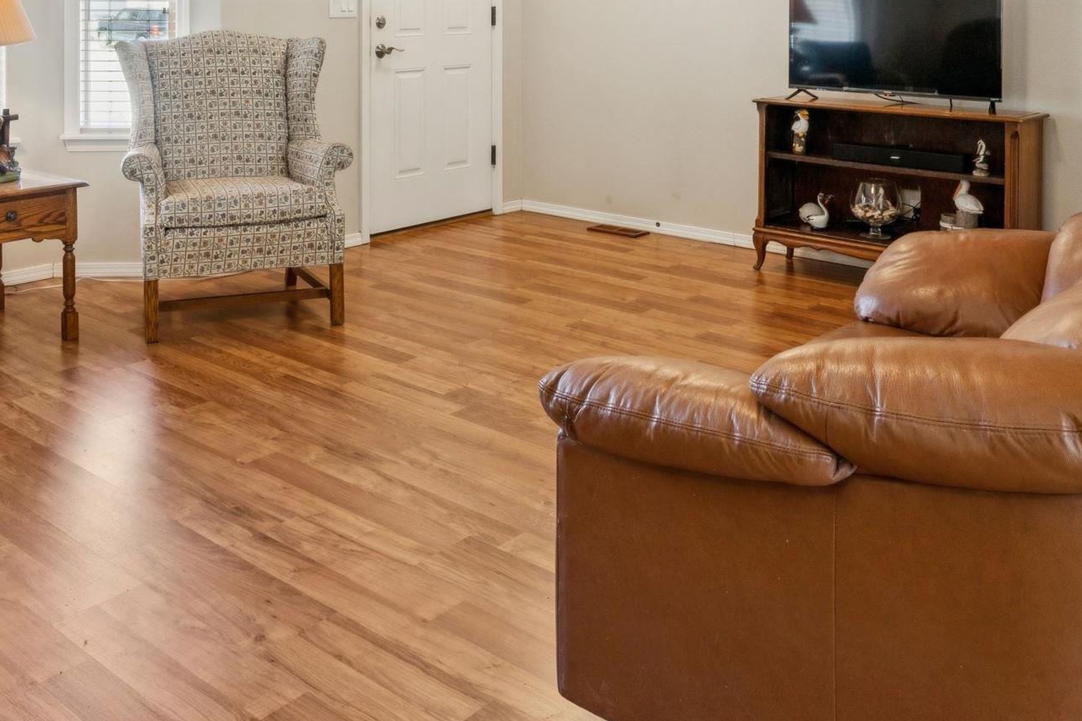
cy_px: -8
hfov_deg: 50.5
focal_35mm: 38
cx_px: 444
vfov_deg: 32.2
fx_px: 1139
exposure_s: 1/10
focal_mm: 15.8
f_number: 13
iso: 400
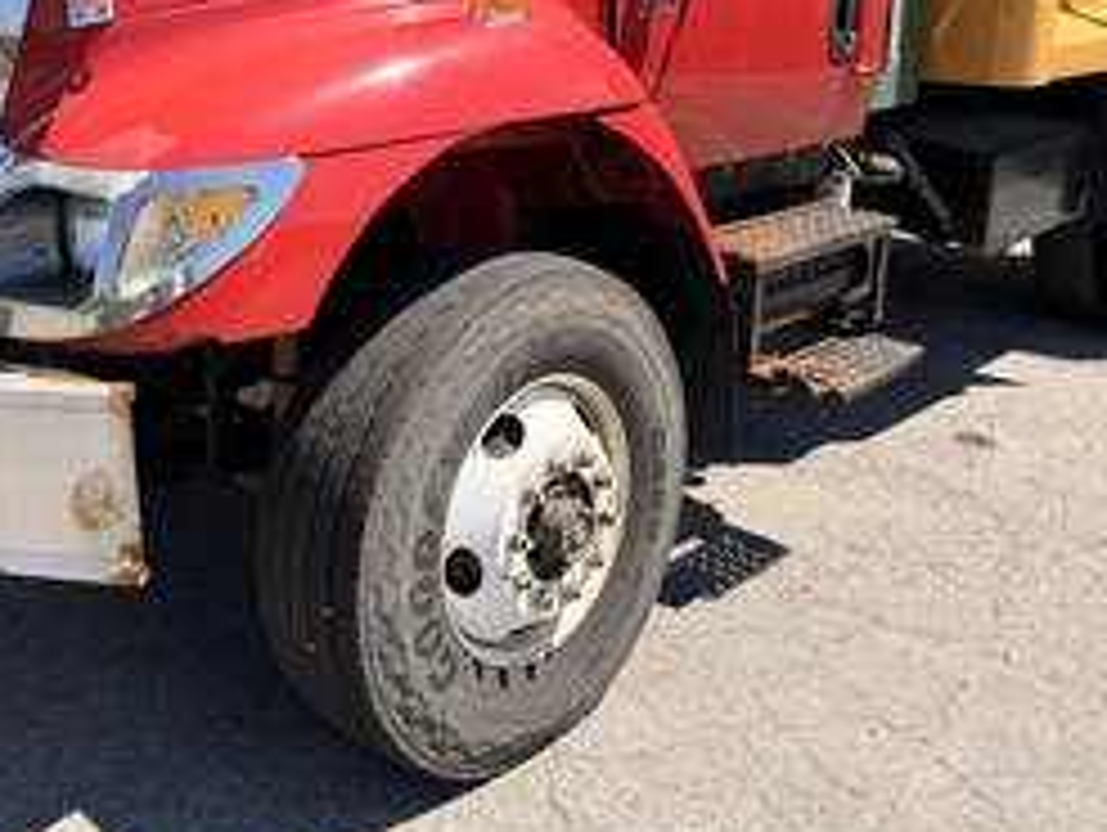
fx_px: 1248
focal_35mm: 39
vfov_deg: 36.0
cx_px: 423
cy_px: 198
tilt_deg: -5.2
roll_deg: +0.2
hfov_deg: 47.4
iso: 80
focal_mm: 6.76
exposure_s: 1/3021
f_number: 1.78
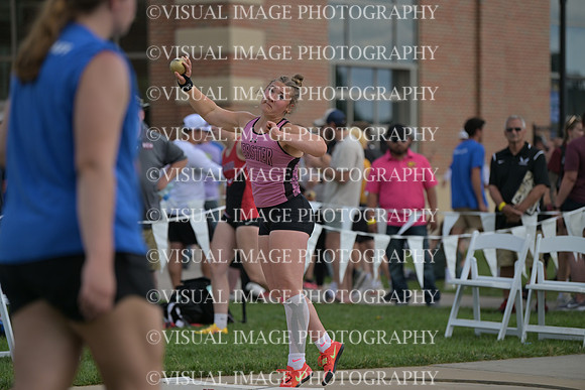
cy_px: 195
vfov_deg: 8.1
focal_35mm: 170
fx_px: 2763
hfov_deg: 12.1
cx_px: 292
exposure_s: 1/2500
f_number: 3.2
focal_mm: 170
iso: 180
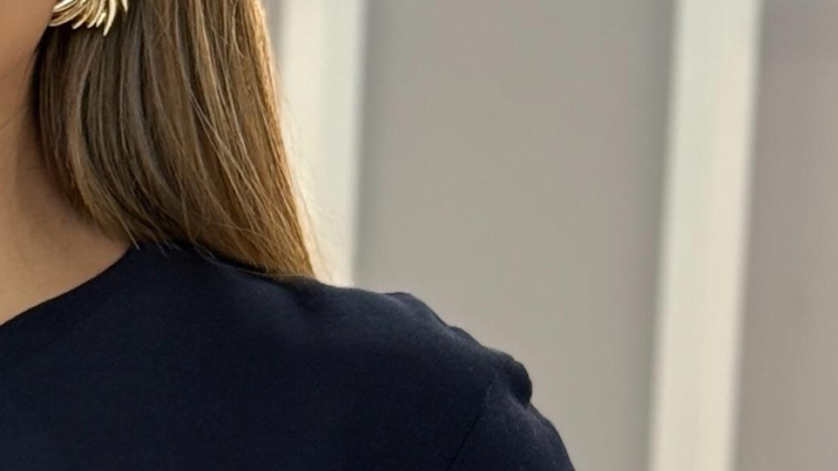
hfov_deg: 10.6
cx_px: -155
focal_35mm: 200
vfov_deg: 6.0
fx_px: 4444
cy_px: 867
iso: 100
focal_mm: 6.76
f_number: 1.78
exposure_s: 1/100
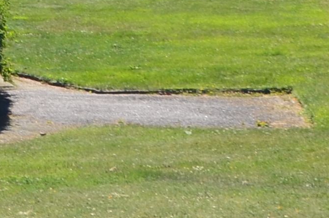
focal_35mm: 233
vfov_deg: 5.7
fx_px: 2122
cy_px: -306
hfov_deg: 7.5
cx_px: -759
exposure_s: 1/125
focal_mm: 21
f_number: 11
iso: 125
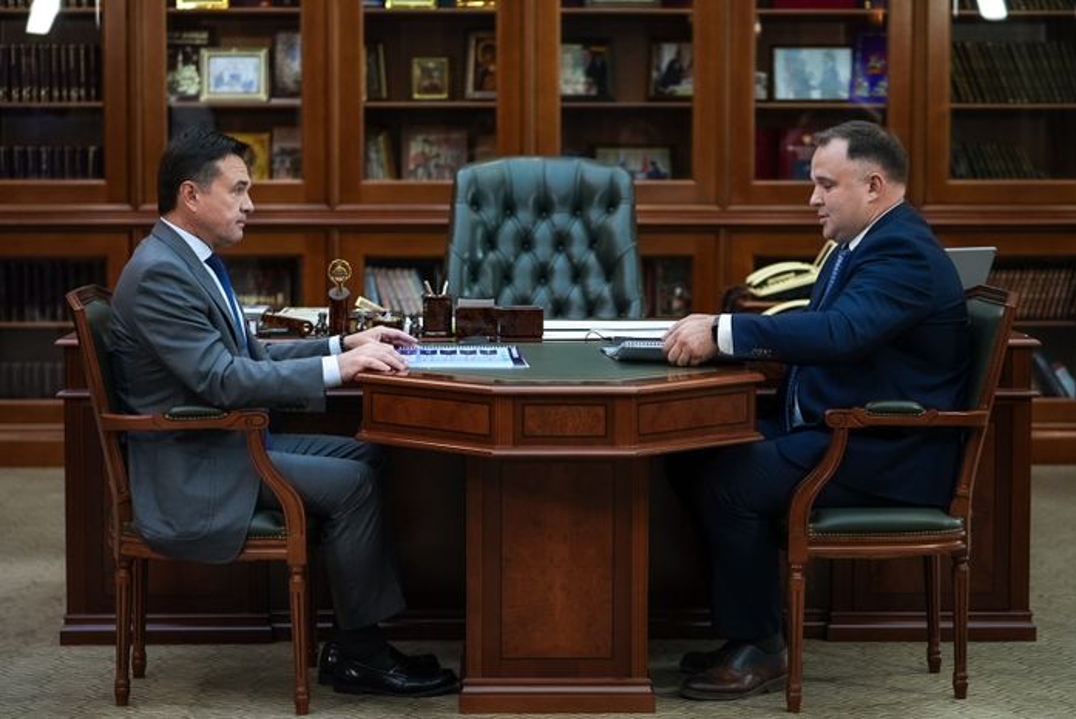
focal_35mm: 83
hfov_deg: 24.5
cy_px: 360
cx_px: 538
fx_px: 2483
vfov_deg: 16.5
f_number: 2.8
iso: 1000
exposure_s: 1/160
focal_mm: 83
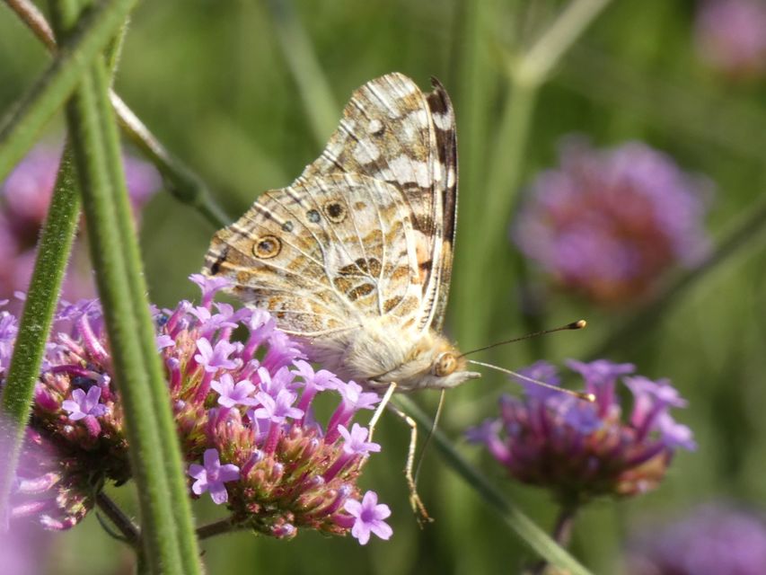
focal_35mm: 362
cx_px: 383
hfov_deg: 5.5
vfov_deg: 4.1
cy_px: 288
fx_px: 8012
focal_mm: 64.9
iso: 80
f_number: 5.6
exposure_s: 1/80
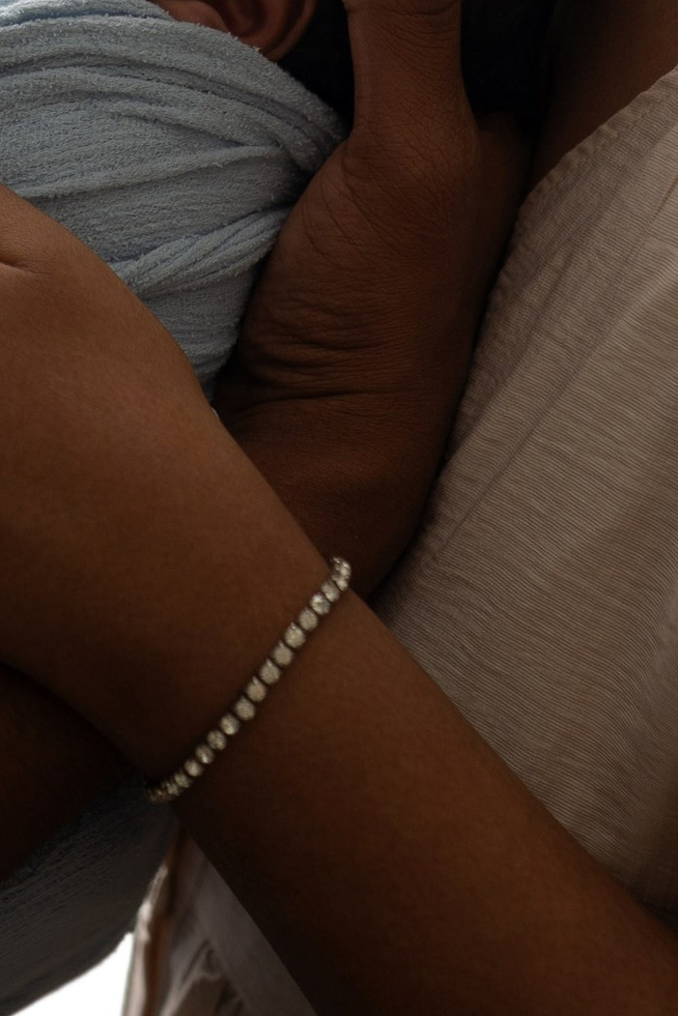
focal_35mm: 137
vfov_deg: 14.1
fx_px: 3870
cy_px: -490
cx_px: 145
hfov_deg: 10.0
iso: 100
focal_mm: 35
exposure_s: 1/160
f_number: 2.5
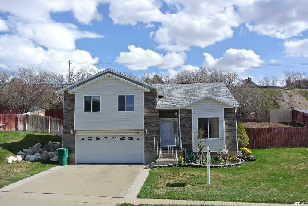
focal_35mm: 37
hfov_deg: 51.8
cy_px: 103
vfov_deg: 36.0
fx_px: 317
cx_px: 154
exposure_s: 1/800
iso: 100
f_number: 5
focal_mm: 14
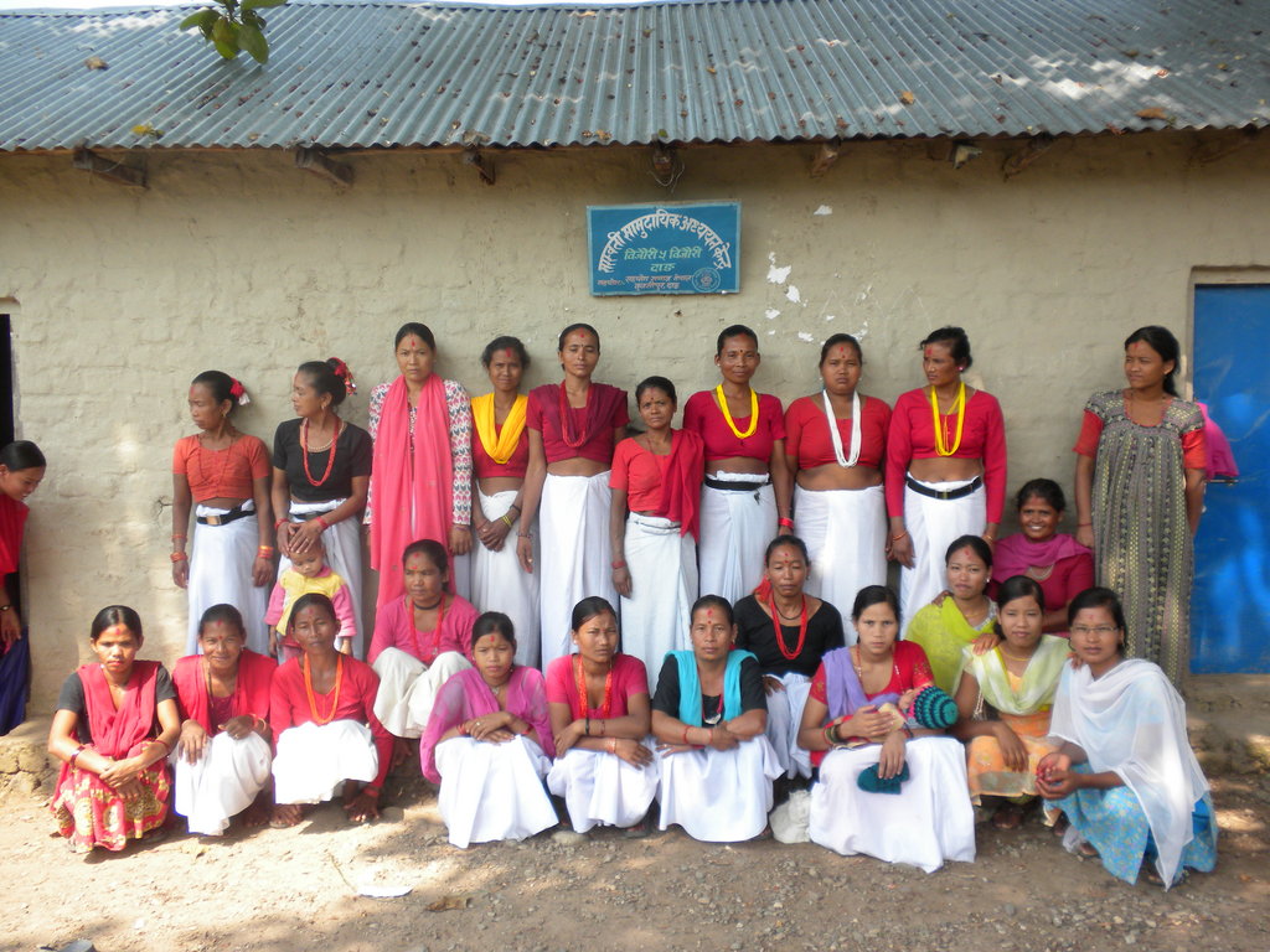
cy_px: 476
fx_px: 1357
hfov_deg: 50.1
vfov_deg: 38.7
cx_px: 635
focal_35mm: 37
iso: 64
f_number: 3.5
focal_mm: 6.6
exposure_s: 1/212
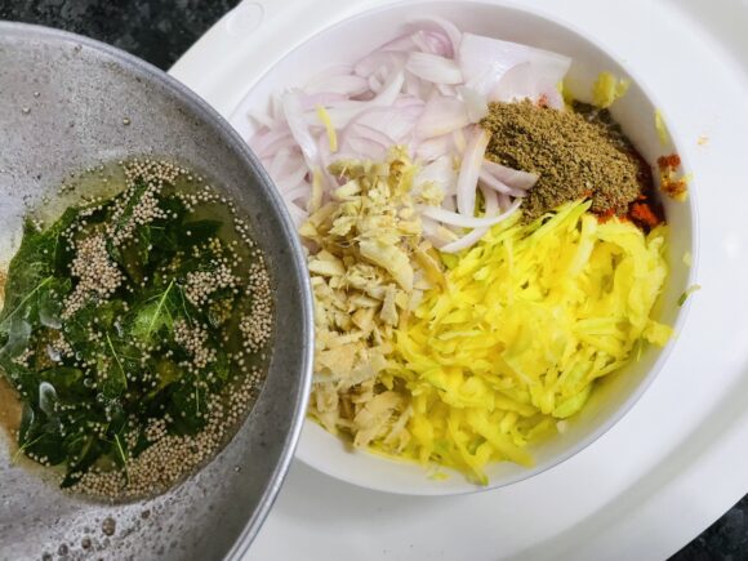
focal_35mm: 26
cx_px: 374
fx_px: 562
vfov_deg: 53.1
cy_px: 280
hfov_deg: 67.3
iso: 320
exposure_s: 1/50
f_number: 1.6
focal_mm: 4.2
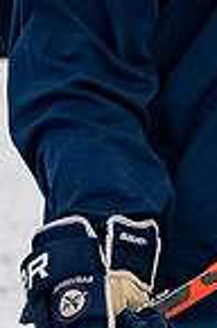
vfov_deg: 1.1
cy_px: -348
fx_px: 17742
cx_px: 292
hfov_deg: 0.7
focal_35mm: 1953
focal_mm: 175
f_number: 3.5
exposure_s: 1/800
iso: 2500
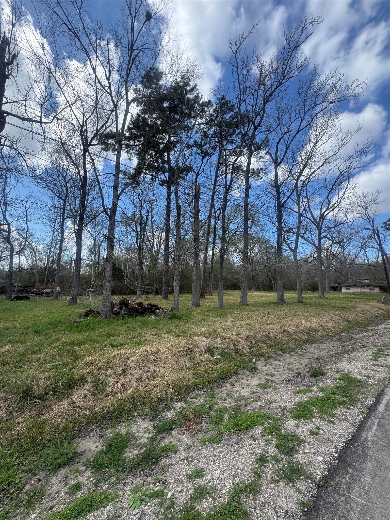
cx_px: 195
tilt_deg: +7.5
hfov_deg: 85.7
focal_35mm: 14
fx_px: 210
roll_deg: -0.7
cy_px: 260
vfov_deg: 102.1
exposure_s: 1/840
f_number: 2.2
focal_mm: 2.22
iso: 50
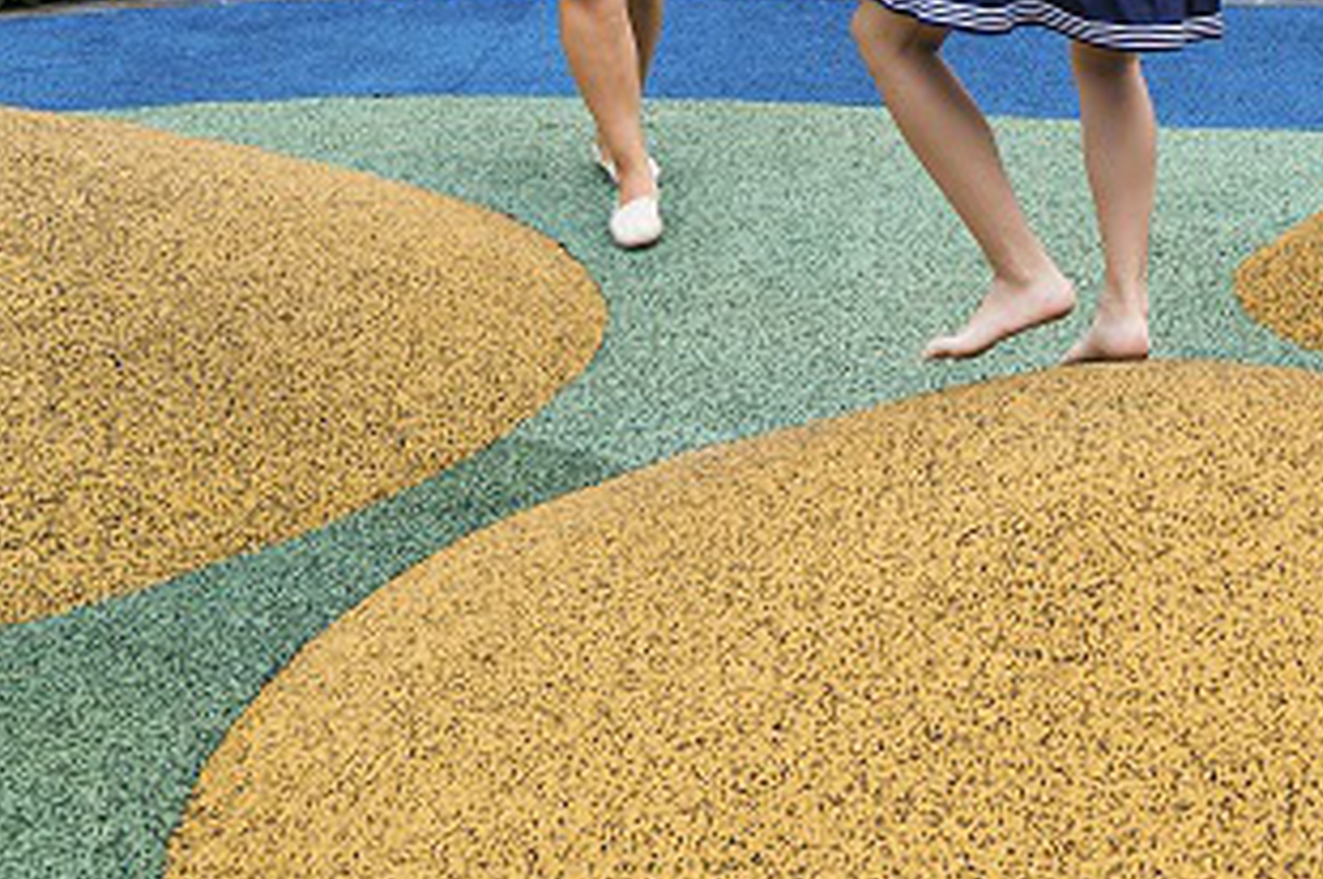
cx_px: 1558
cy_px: -220
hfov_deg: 28.5
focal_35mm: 62
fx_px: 2276
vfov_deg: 20.3
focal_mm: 24
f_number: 4
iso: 100
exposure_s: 1/320
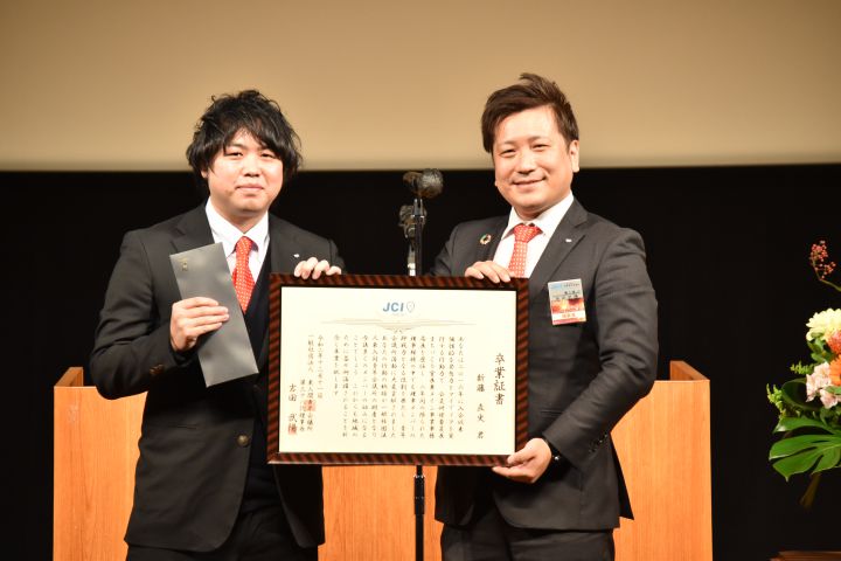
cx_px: 420
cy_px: 280
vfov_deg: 5.9
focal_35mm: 232
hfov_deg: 8.9
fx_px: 5431
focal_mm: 155
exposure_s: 1/125
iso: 1600
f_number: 8
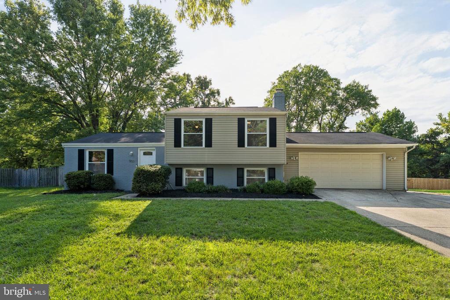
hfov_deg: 88.7
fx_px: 230
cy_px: 150
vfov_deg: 66.2
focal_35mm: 18
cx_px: 225
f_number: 10
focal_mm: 18.4
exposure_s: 1/640
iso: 1250
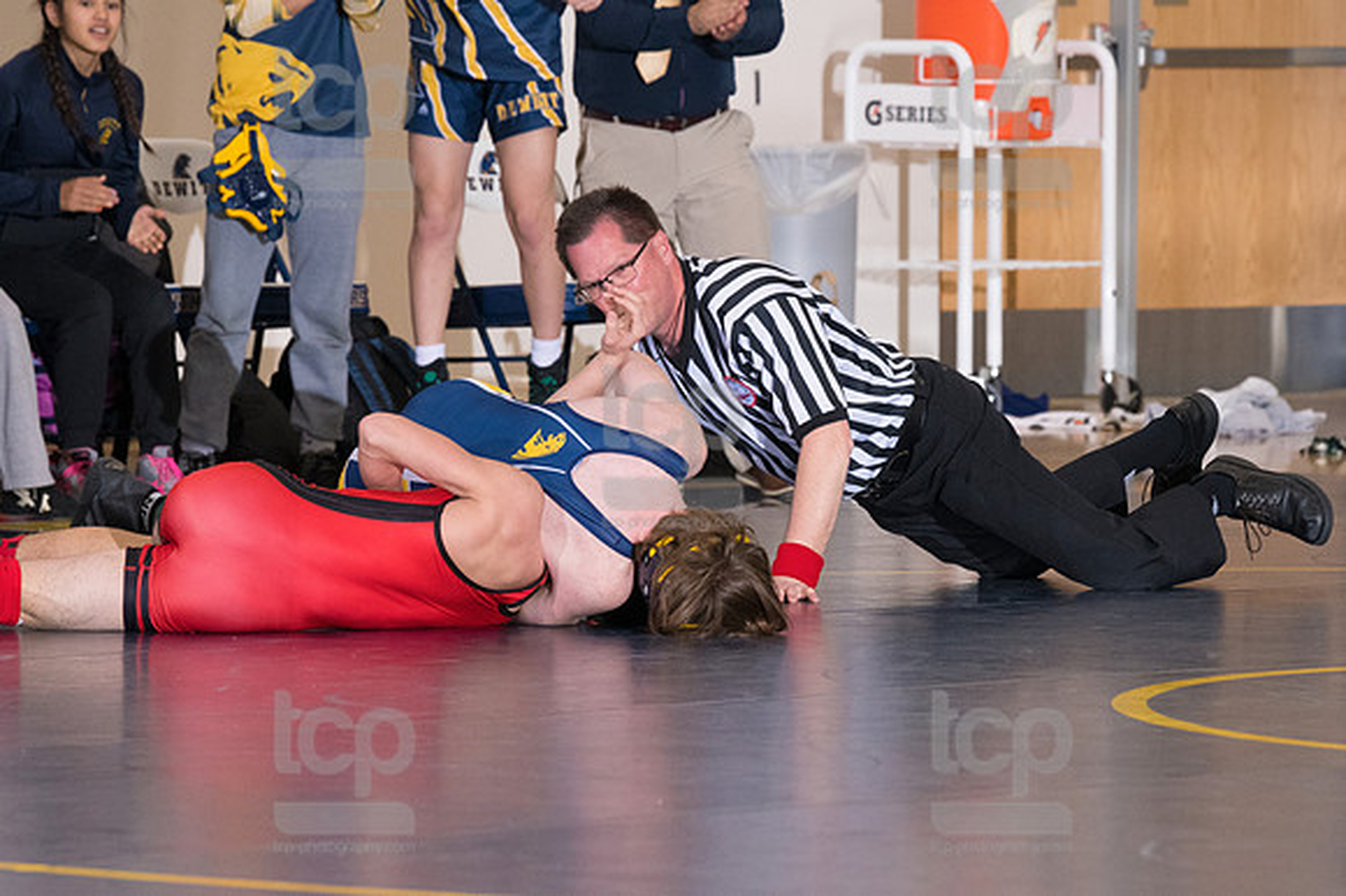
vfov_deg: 4.7
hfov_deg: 7.1
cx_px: 673
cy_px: 448
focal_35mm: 292
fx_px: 10911
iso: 2000
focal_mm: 195
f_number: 5.6
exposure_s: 1/250
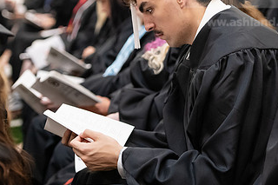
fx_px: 1289
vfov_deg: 8.2
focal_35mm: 167
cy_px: 40
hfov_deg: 12.3
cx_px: 157
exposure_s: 1/200
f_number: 3.2
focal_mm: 92
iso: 3200
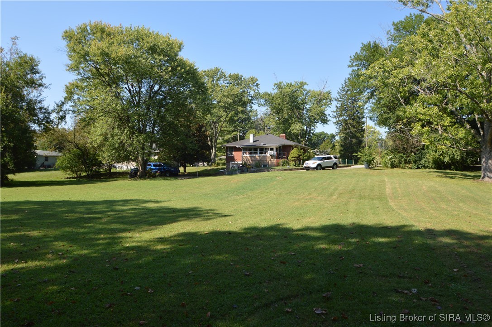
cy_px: 164
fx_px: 328
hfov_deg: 73.8
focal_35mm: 24
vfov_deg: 53.0
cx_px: 246
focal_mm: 16
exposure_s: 1/200
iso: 100
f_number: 7.1
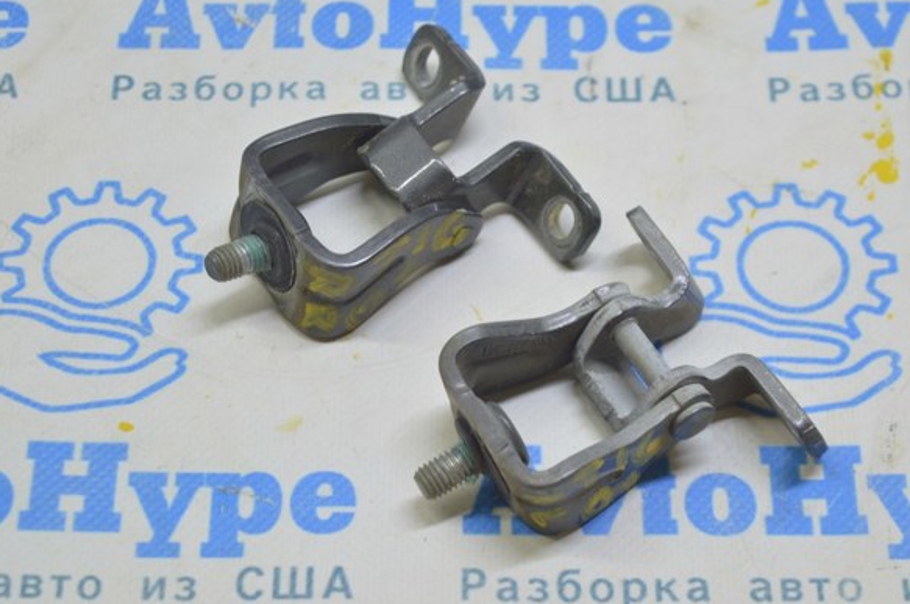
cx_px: 456
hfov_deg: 22.5
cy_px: 290
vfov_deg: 15.1
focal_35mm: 91
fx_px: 2286
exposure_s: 1/20
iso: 400
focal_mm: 55
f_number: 5.6
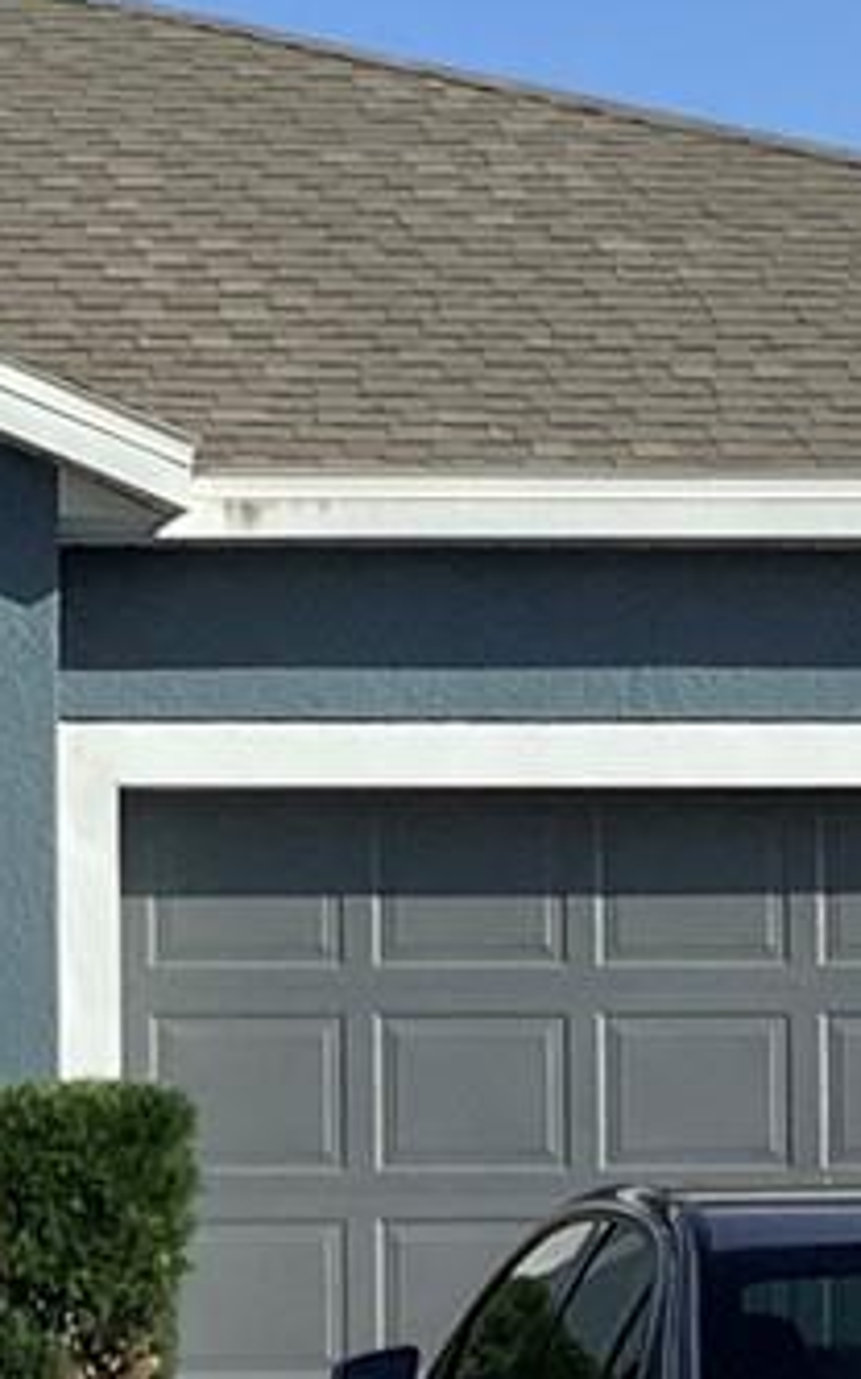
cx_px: 21
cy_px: 986
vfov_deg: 13.2
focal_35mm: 158
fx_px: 5935
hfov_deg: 8.3
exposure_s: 1/1294
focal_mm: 3.3
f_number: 2.4
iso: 25
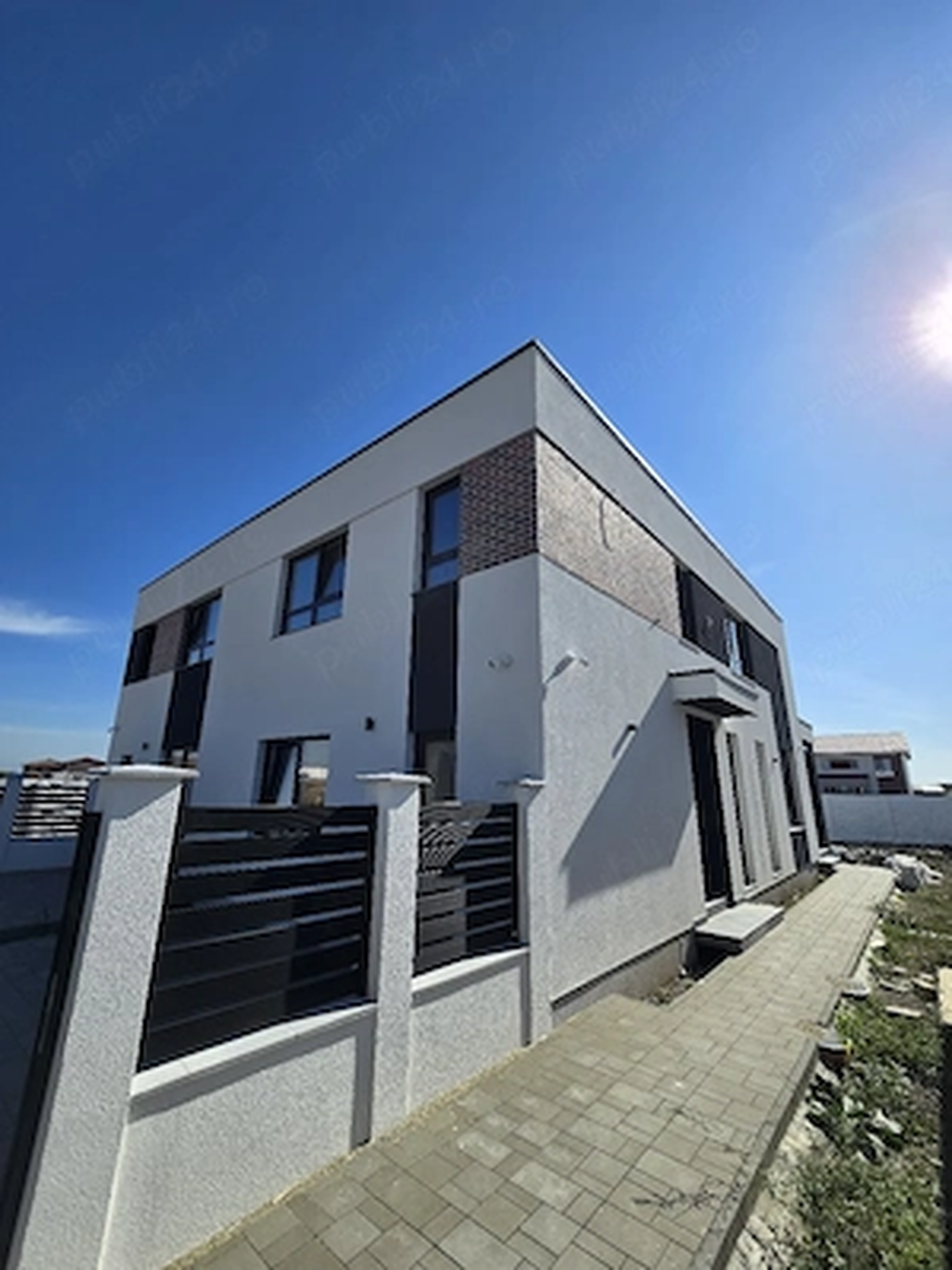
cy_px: 635
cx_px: 476
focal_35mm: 13
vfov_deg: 106.2
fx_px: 477
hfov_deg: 89.9
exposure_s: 1/3333
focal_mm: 2.2
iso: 50
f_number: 2.2
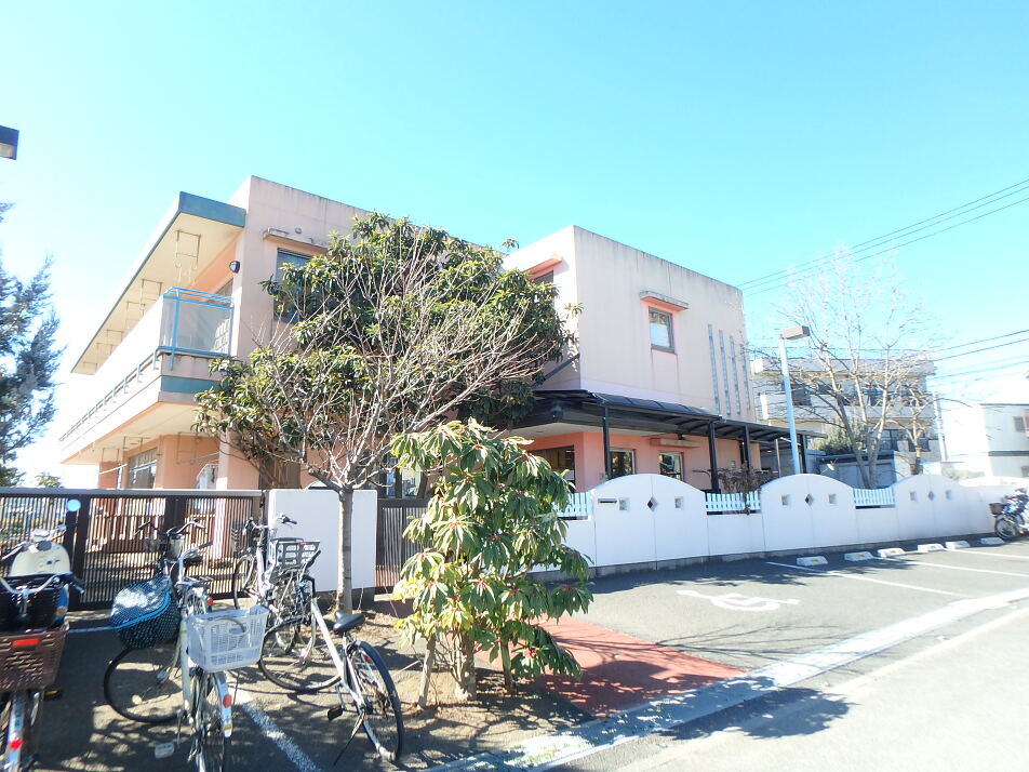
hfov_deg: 79.0
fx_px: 624
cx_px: 514
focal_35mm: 21
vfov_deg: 63.4
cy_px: 386
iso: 125
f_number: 3.5
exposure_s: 1/250
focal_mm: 3.7
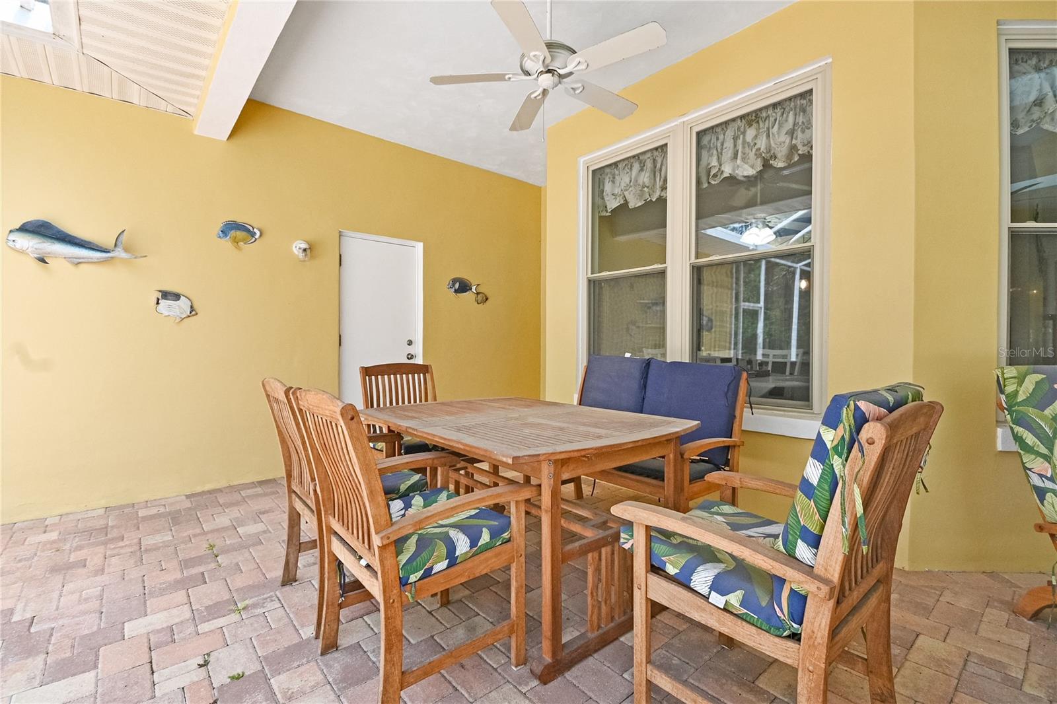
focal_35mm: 15
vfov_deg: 77.3
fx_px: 440
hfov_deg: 100.4
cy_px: 352
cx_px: 528
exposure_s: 1/320
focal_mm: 10
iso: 1000
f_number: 9
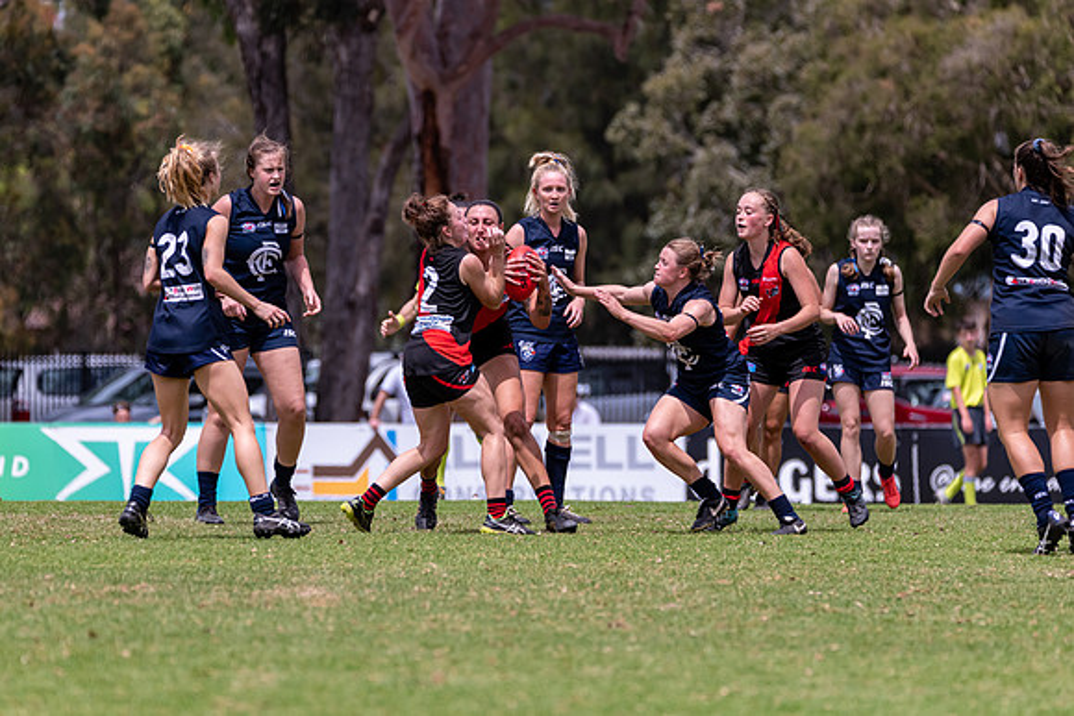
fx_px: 11139
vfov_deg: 3.7
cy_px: 359
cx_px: 517
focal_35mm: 373
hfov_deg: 5.5
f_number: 6.3
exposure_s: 1/4000
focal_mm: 350
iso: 800
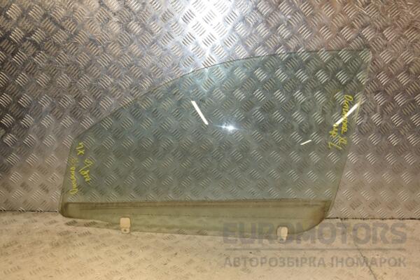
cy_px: 140
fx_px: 420
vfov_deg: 36.9
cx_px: 210
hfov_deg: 53.1
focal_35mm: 36
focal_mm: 24
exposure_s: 1/200
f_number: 6.3
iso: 800
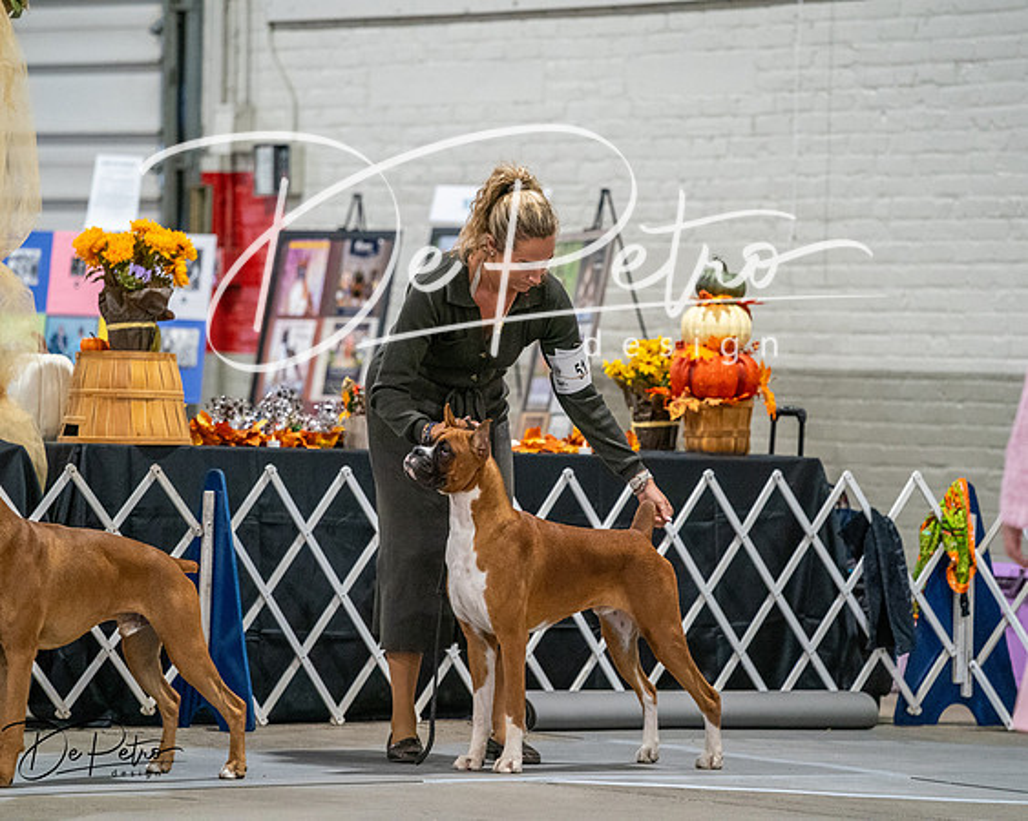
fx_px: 6850
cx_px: 514
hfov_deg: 8.6
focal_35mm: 225
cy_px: 410
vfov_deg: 6.9
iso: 6400
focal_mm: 200
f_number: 3.5
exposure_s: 1/250
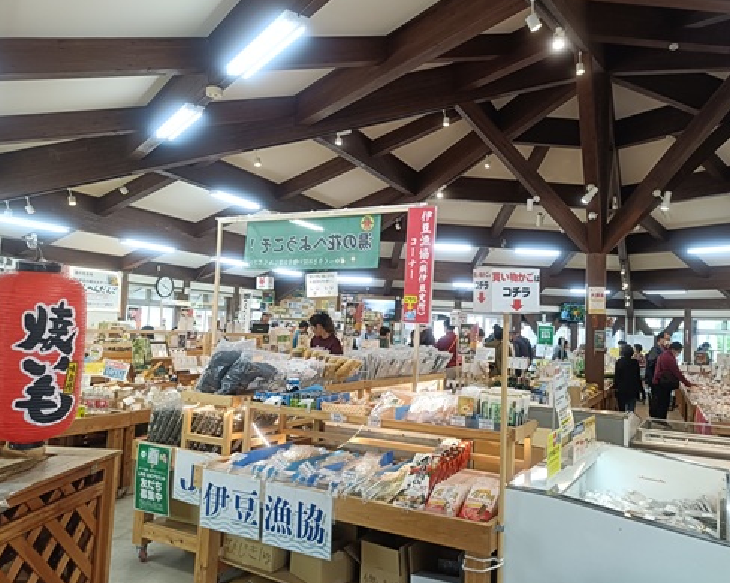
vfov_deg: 53.2
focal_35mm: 27
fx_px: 583
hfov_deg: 64.0
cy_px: 286
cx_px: 392
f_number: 1.7
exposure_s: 1/50
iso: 500
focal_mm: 4.7
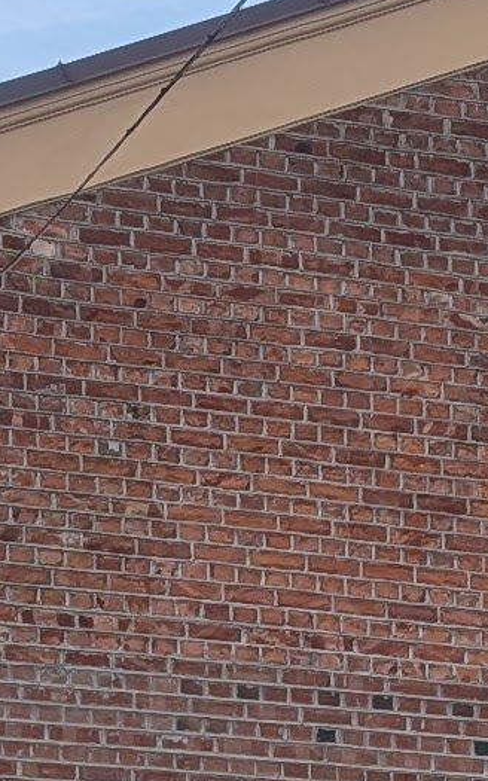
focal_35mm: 198
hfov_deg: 6.4
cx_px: 1094
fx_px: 4214
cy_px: 1471
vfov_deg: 9.9
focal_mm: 6.9
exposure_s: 1/210
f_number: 1.68
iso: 22
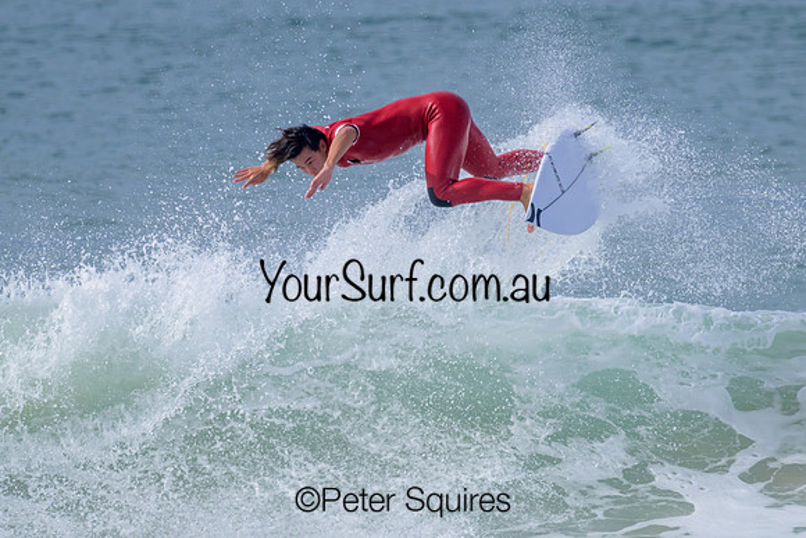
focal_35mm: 1098
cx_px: 417
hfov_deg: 1.9
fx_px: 24582
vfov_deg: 1.3
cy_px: 319
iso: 800
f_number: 11
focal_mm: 800
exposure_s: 1/2000
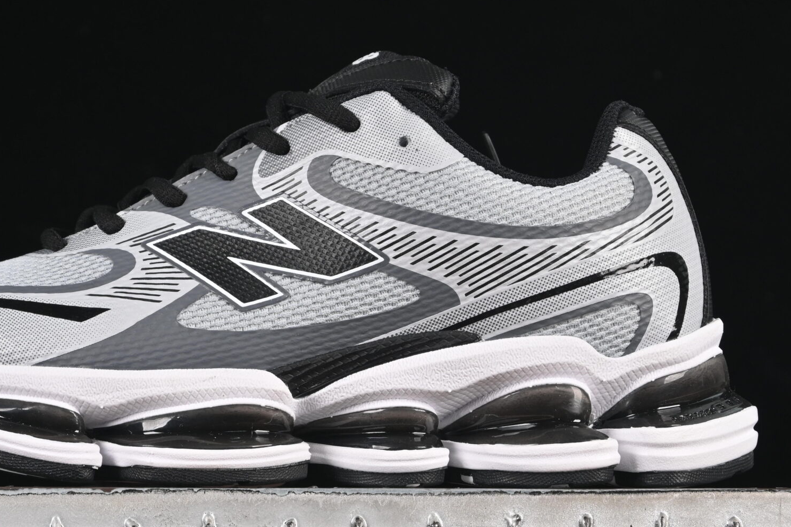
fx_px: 2834
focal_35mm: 129
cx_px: 291
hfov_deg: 15.9
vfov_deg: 10.6
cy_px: 208
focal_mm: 50
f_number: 7.1
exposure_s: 1/60
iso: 160
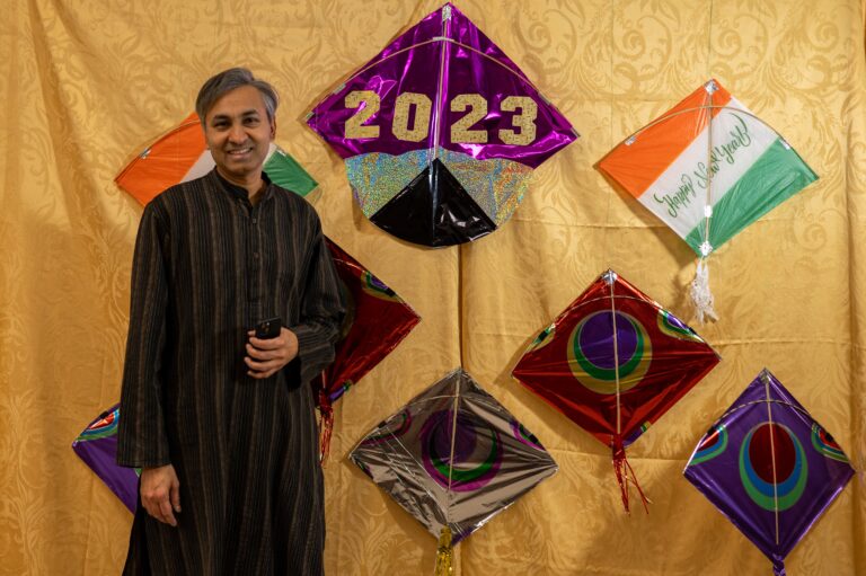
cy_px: 303
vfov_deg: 24.1
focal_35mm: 56
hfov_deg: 35.5
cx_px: 383
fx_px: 1350
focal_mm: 50
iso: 400
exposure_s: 1/200
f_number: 2.8
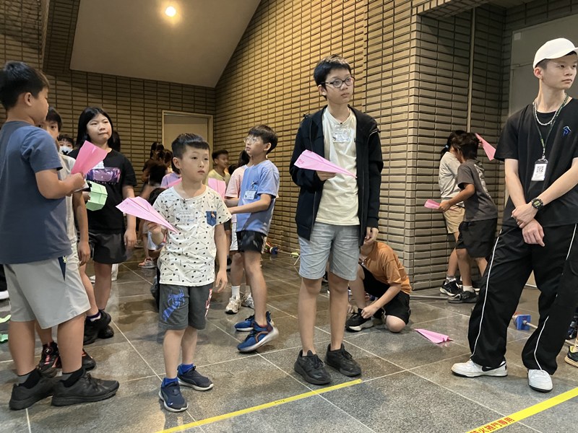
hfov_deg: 63.4
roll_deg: +0.1
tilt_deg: -2.7
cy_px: 216
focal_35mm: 28
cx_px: 289
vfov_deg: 49.7
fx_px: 468
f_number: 1.8
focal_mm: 3.99
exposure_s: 1/30
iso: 500
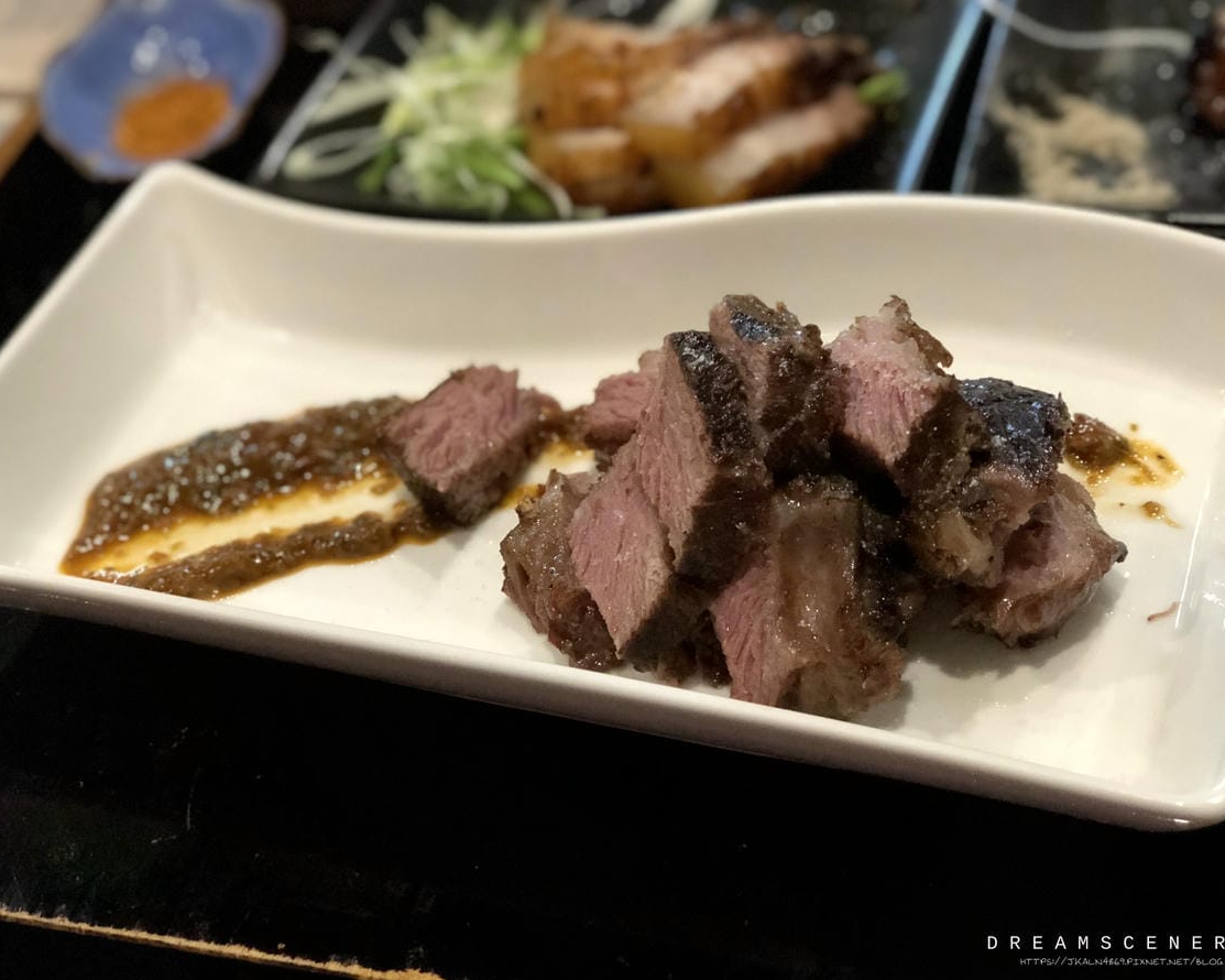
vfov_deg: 25.4
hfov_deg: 31.5
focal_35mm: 60
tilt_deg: -43.7
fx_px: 2175
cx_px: 621
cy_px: 493
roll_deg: +10.7
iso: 1250
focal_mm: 6.6
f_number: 2.8
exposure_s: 1/60
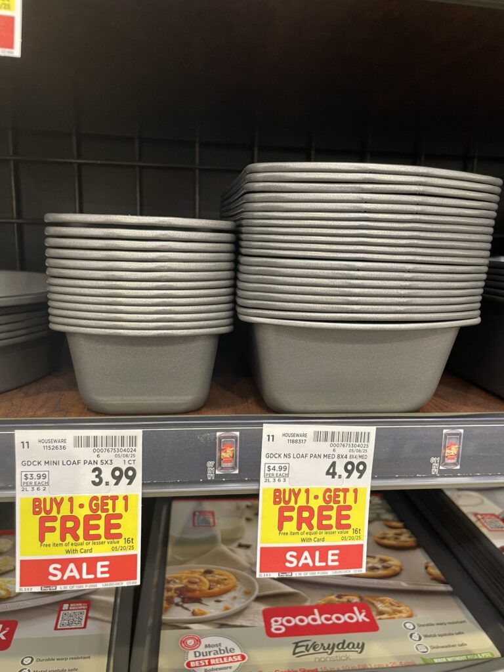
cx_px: 252
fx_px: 505
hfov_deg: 53.1
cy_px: 336
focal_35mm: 26
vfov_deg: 67.3
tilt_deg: -11.0
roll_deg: -1.6
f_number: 1.6
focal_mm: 4.2
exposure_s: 1/60
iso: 125
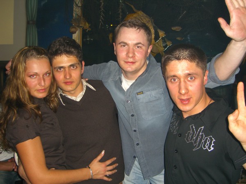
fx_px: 270
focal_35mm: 38
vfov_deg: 37.7
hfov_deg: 49.0
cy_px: 92
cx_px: 123
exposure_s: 1/60
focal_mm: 7.9
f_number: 2.8
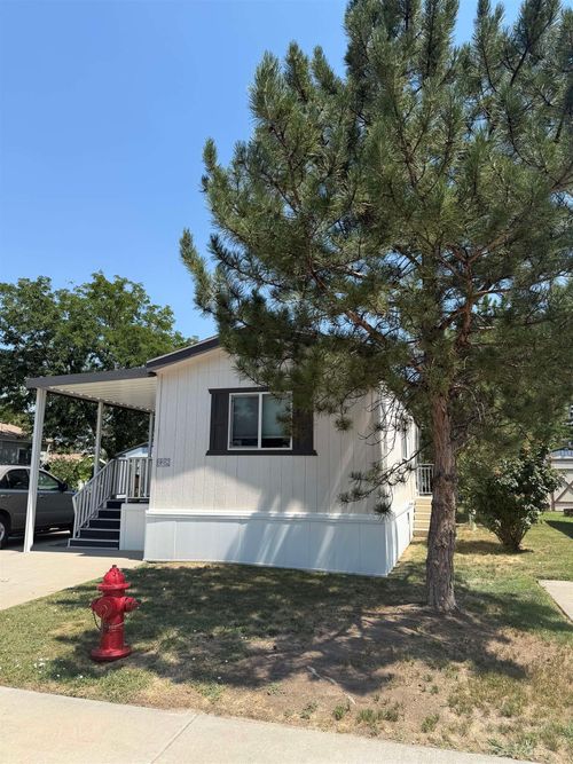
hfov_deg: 56.8
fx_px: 530
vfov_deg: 71.6
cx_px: 286
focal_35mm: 24
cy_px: 382
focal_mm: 6.76
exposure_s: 1/3279
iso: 80
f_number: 1.78
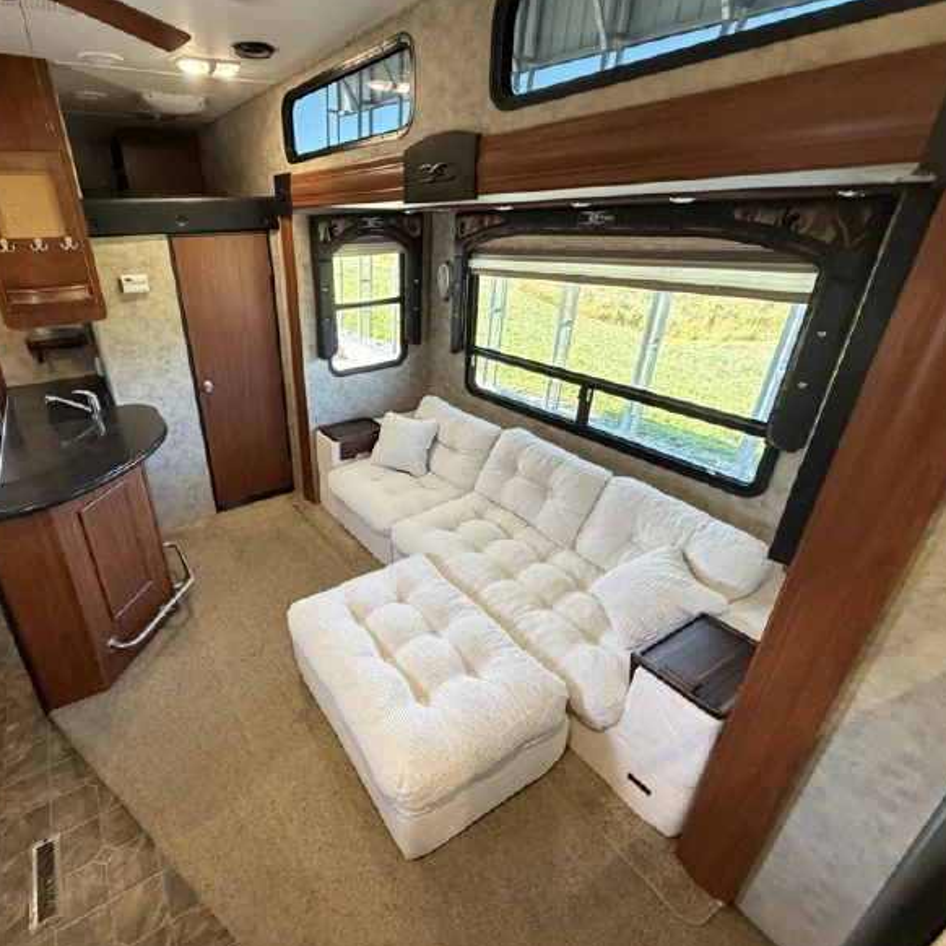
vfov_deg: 84.0
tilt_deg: -25.9
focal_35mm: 17
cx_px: 371
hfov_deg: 82.8
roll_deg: -0.2
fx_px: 526
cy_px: 468
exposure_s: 1/60
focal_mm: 2.22
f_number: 2.2
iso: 500
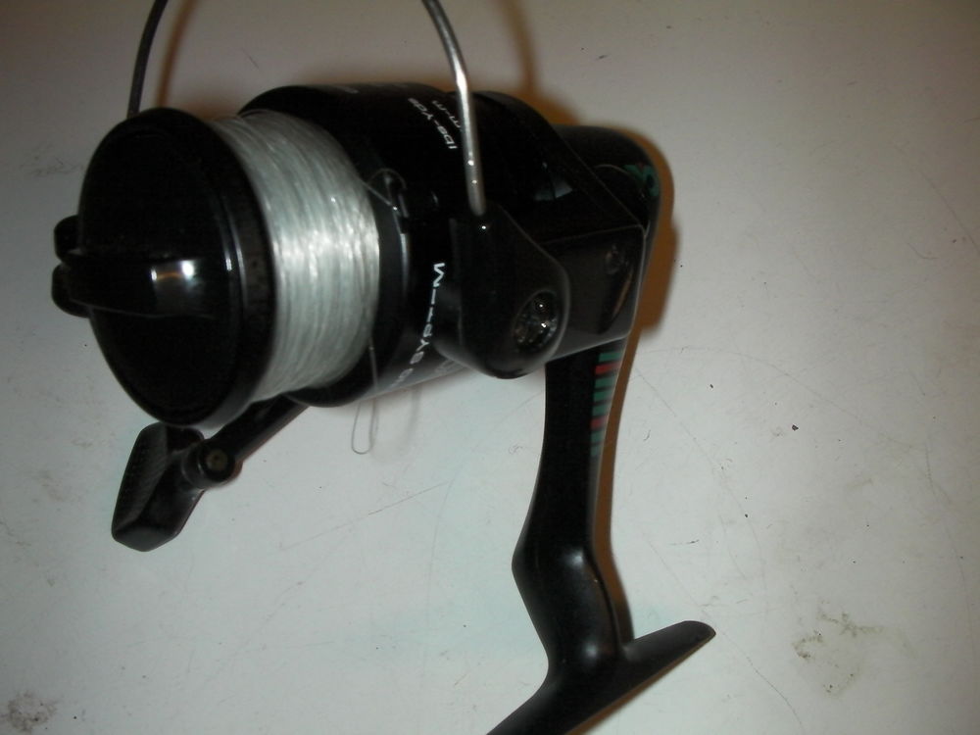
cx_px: 490
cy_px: 368
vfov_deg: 37.7
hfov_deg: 49.0
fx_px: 1076
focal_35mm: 38
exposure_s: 1/30
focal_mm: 6.3
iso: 200
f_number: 5.6
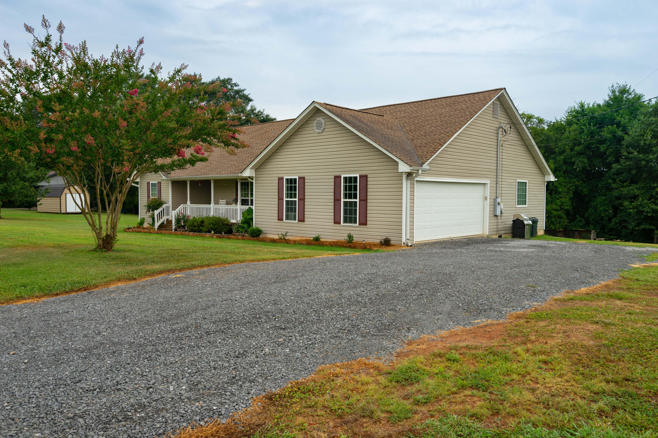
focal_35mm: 27
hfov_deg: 67.4
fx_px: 493
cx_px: 329
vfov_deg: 47.9
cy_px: 219
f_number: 8
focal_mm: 27
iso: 200
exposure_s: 1/160
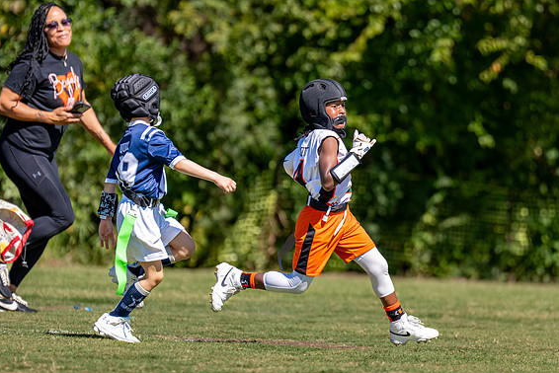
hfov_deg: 5.1
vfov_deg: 3.4
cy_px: 191
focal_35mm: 402
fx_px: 6245
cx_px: 366
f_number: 2.8
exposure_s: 1/2500
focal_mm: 200
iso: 160
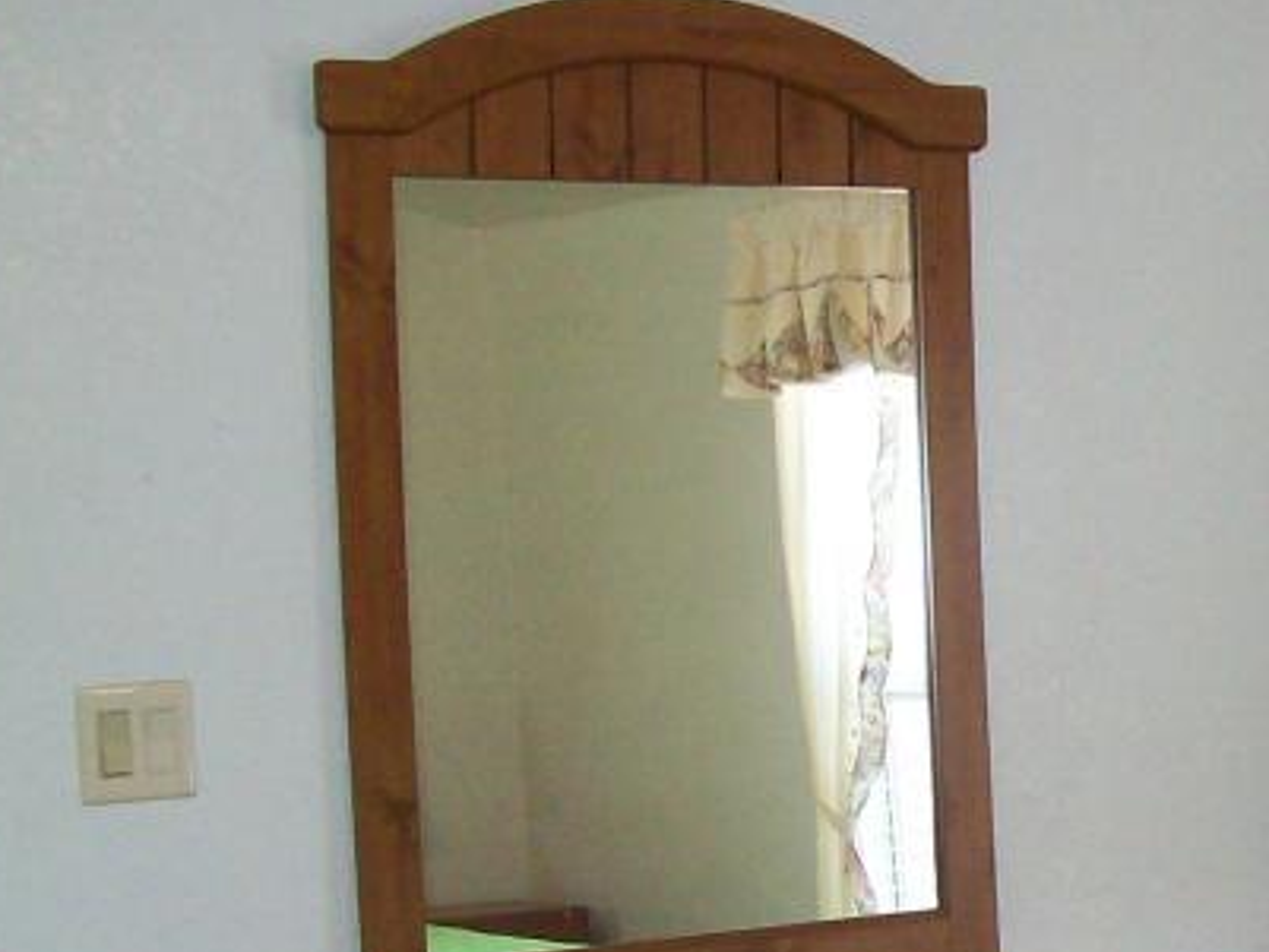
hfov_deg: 20.1
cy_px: 696
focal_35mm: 92
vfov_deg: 16.0
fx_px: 3374
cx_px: 1475
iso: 200
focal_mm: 6
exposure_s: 1/64
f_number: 2.7
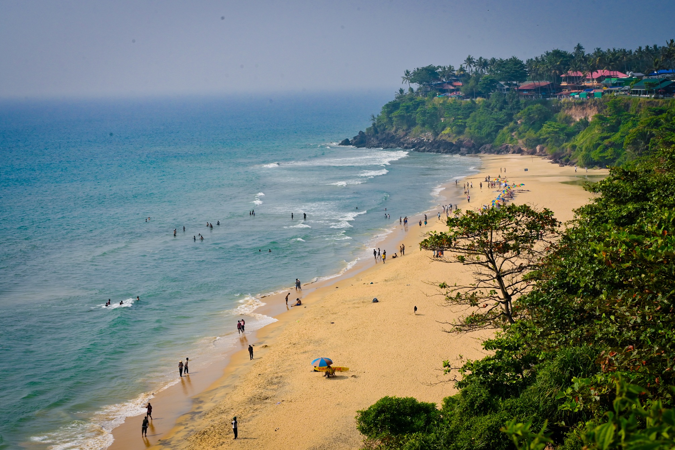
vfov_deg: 19.2
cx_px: 338
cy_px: 225
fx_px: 1331
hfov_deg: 28.5
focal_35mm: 71
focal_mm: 70
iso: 640
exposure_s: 1/1000
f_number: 14
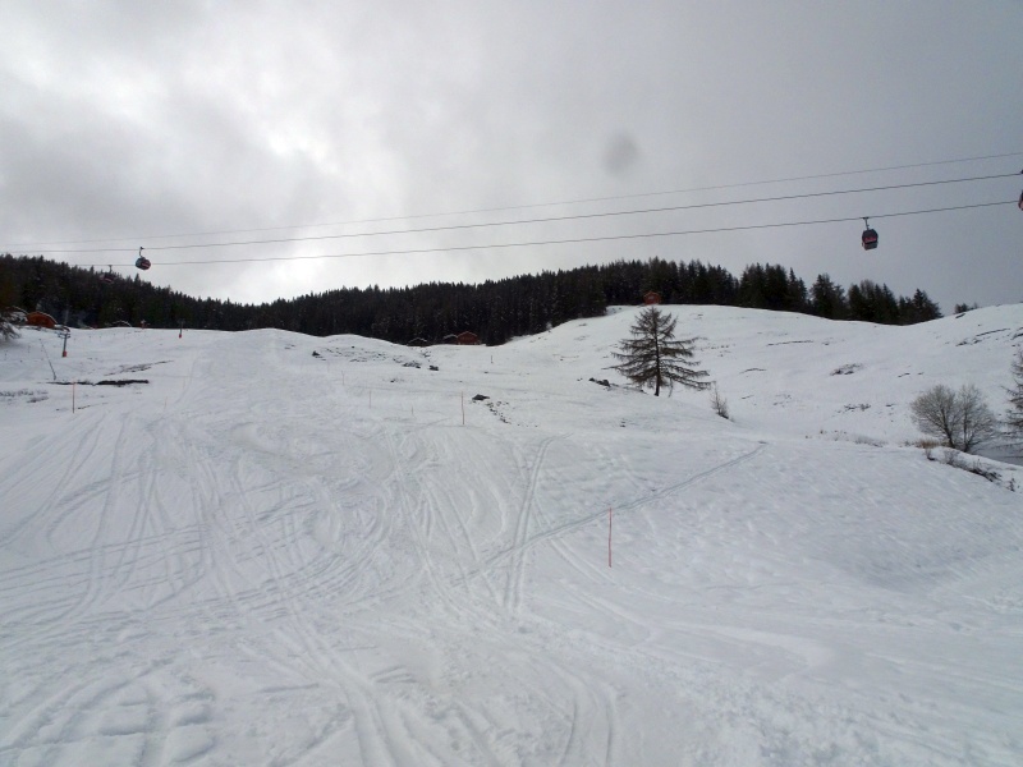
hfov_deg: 71.6
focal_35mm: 24
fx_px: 709
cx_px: 512
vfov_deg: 56.8
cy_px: 384
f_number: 5
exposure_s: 1/2000
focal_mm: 4.1
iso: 80
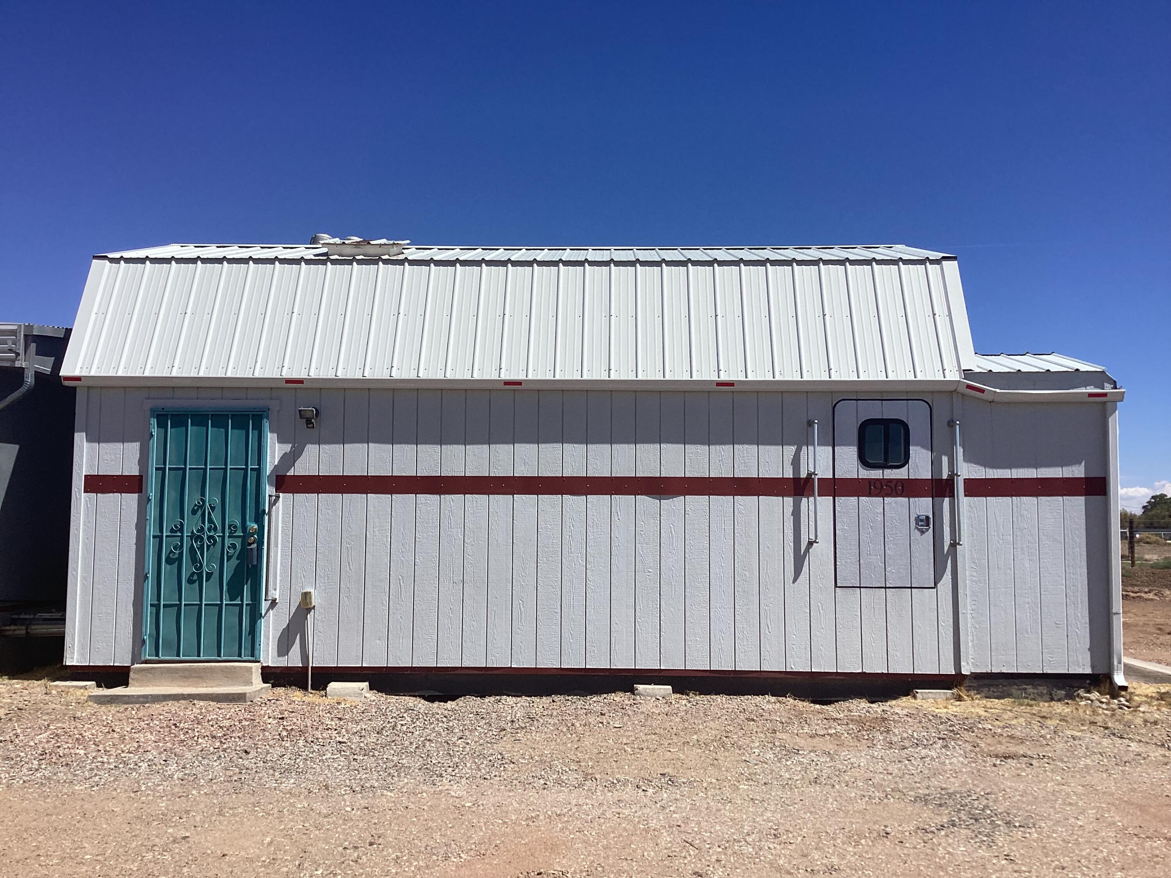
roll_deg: -1.1
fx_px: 1049
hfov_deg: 58.4
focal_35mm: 31
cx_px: 586
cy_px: 439
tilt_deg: +2.3
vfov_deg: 45.4
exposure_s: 1/2809
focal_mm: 3.3
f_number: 2.4
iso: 25
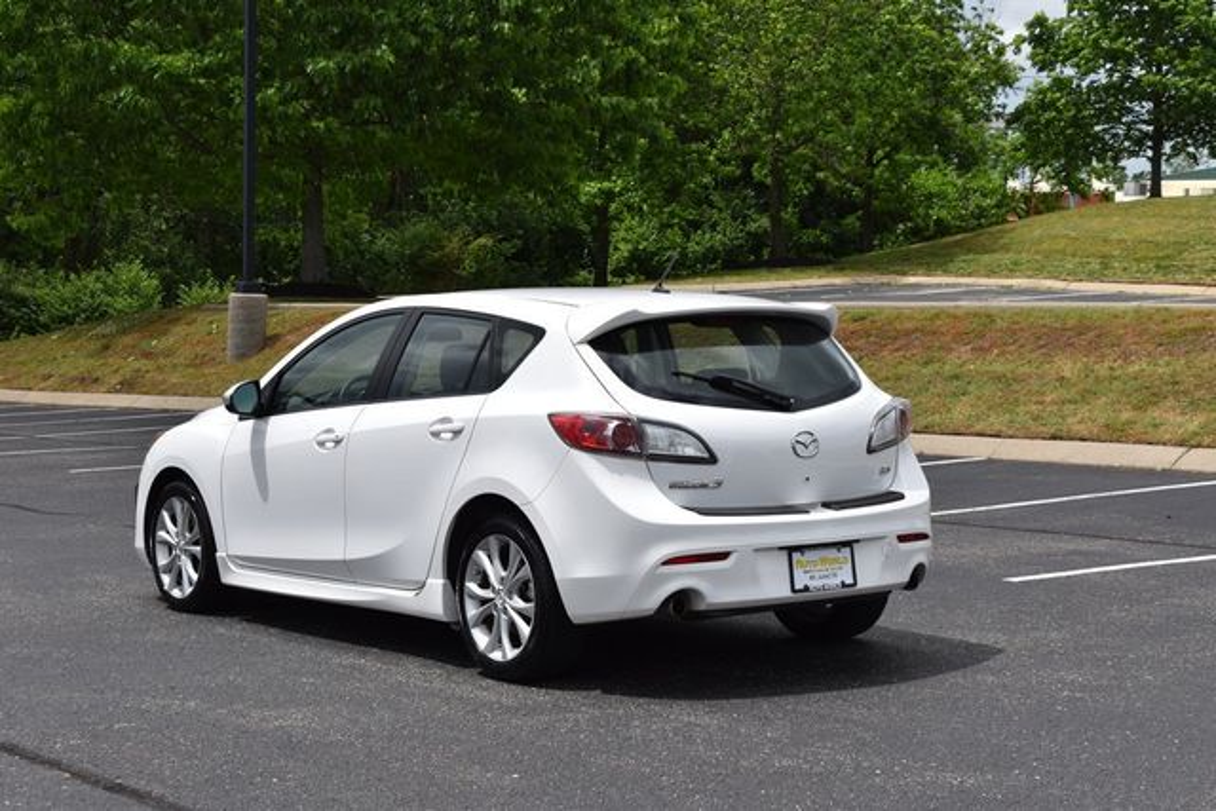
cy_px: 406
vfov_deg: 19.7
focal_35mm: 69
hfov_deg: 29.2
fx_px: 2331
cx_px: 608
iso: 100
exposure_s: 1/320
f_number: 9
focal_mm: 46
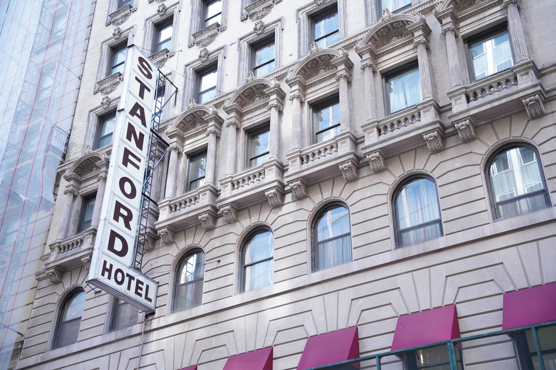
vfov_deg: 29.2
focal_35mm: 46
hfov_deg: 42.7
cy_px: 185
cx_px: 278
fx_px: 710
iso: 250
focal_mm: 46
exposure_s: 1/50
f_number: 4
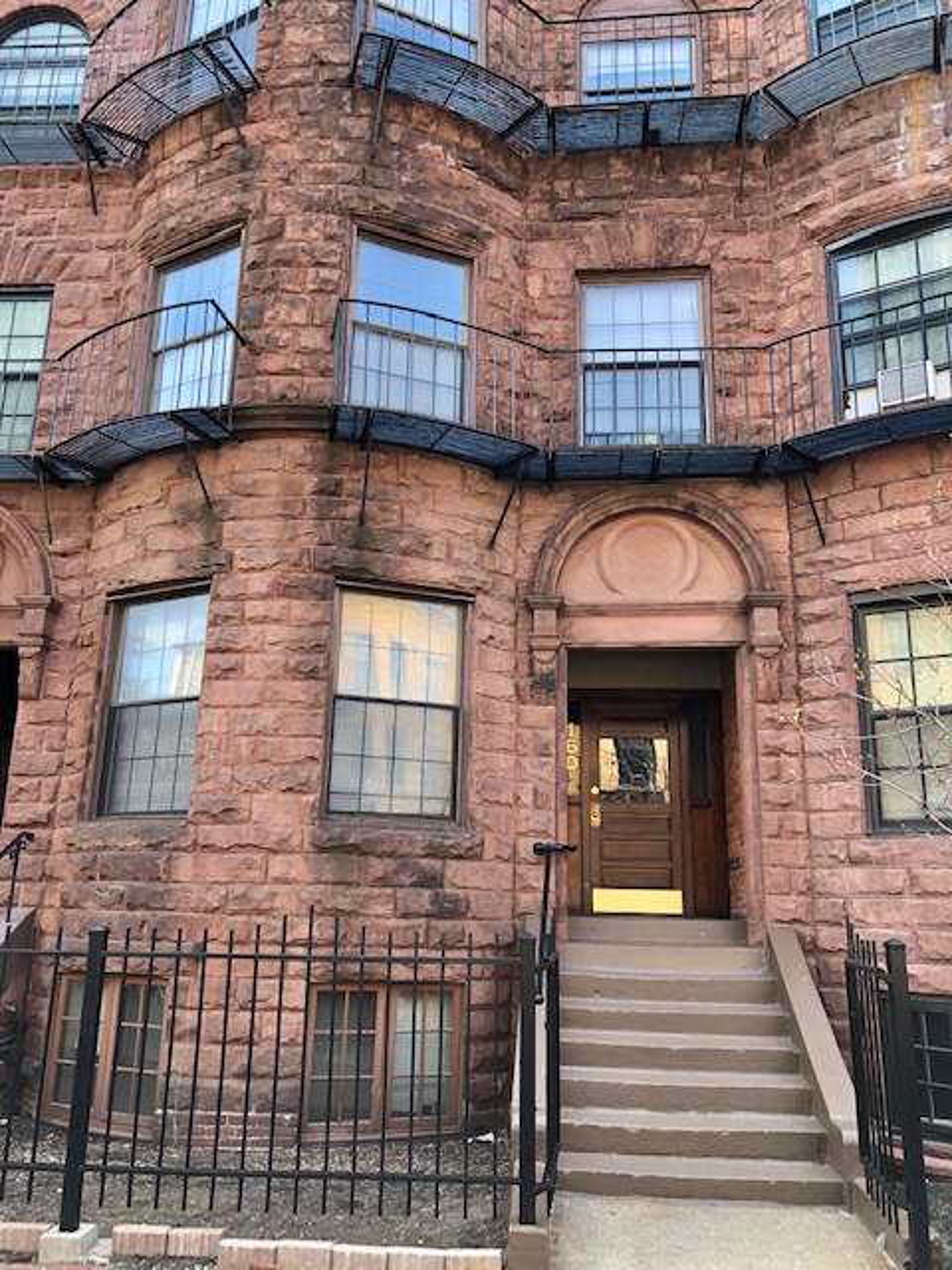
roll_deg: -1.9
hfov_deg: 49.7
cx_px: 476
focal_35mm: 28
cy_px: 635
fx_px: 1027
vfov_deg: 63.4
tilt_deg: +16.3
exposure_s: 1/120
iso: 25
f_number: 1.8
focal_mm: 3.99
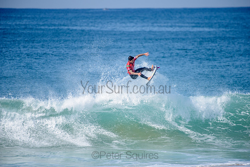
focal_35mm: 500
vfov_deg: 2.8
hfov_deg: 4.1
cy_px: 84
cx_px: 125
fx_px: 3473
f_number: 5.6
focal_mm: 500
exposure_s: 1/2000
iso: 160
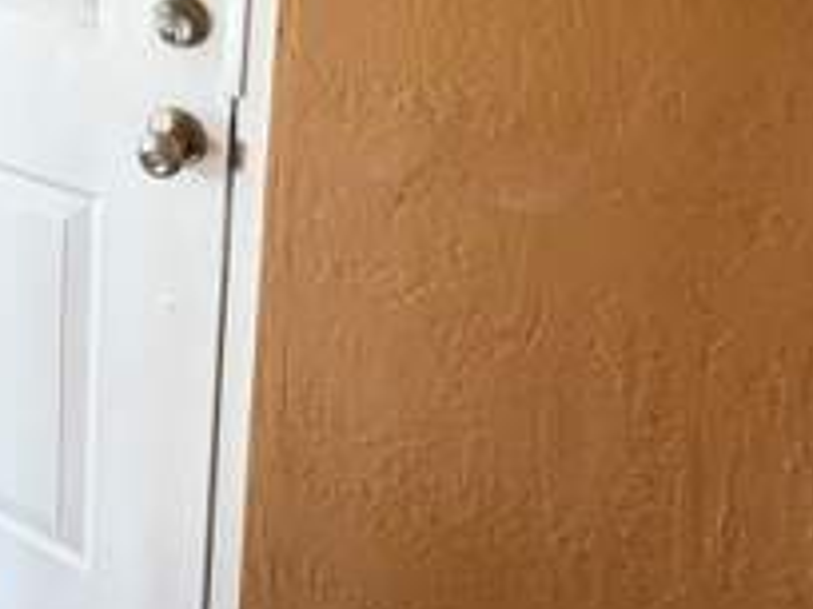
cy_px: -131
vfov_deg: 28.4
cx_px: 16
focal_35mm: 44
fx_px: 1033
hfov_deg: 38.5
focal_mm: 2.22
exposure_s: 1/121
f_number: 2.2
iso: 250
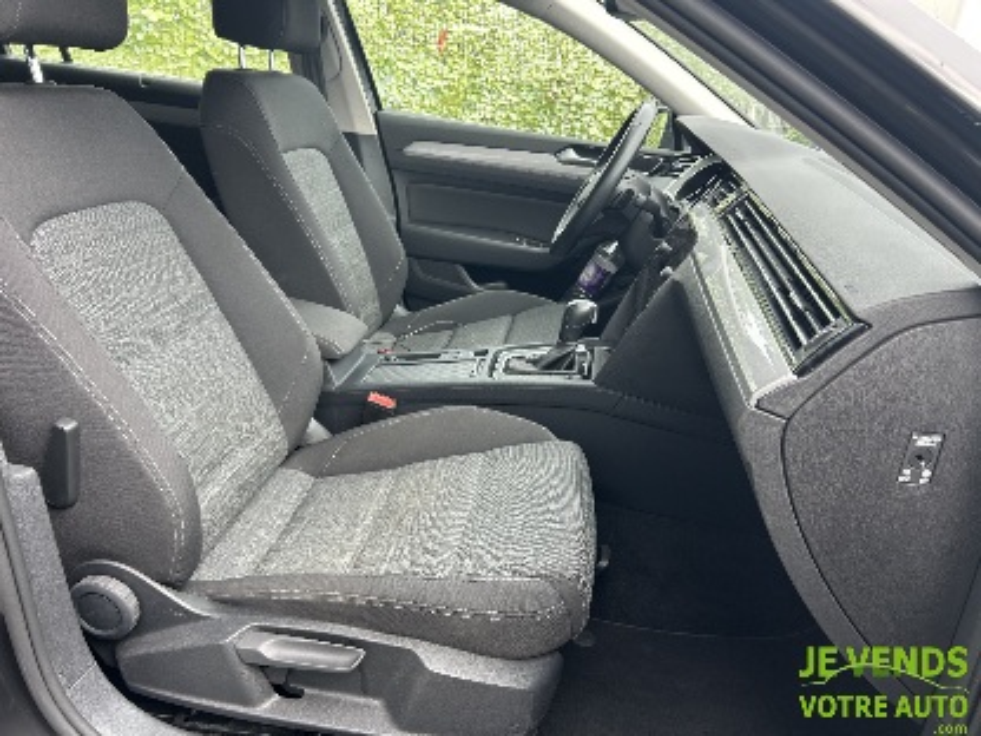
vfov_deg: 53.1
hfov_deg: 67.3
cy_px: 368
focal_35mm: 26
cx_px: 490
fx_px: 737
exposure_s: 1/121
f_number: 1.5
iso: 32
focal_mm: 5.7
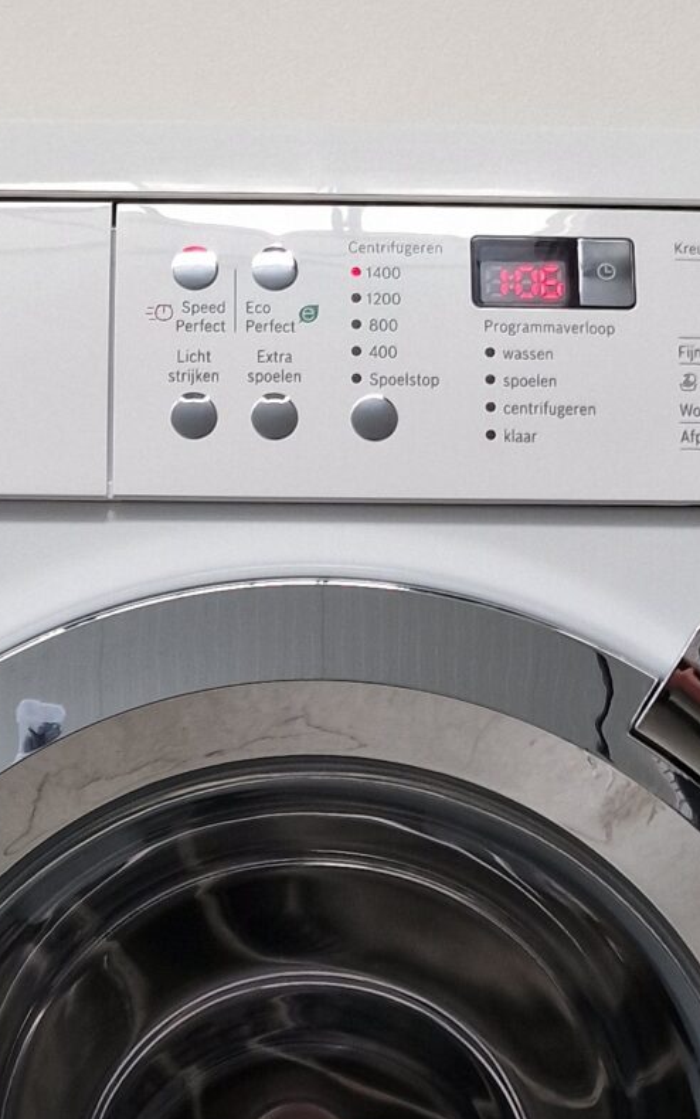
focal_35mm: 79
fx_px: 2410
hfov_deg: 16.5
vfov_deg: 24.8
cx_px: 319
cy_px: 1133
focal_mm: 6.4
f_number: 1.8
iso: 64
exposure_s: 1/100
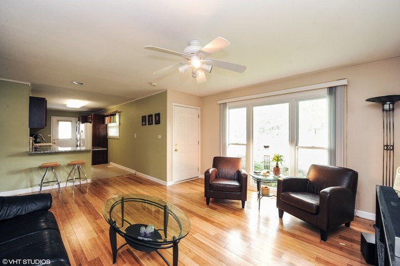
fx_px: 167
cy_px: 133
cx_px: 200
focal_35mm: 15
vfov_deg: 77.3
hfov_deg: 100.4
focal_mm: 15
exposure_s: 1/2
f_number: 8
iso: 200
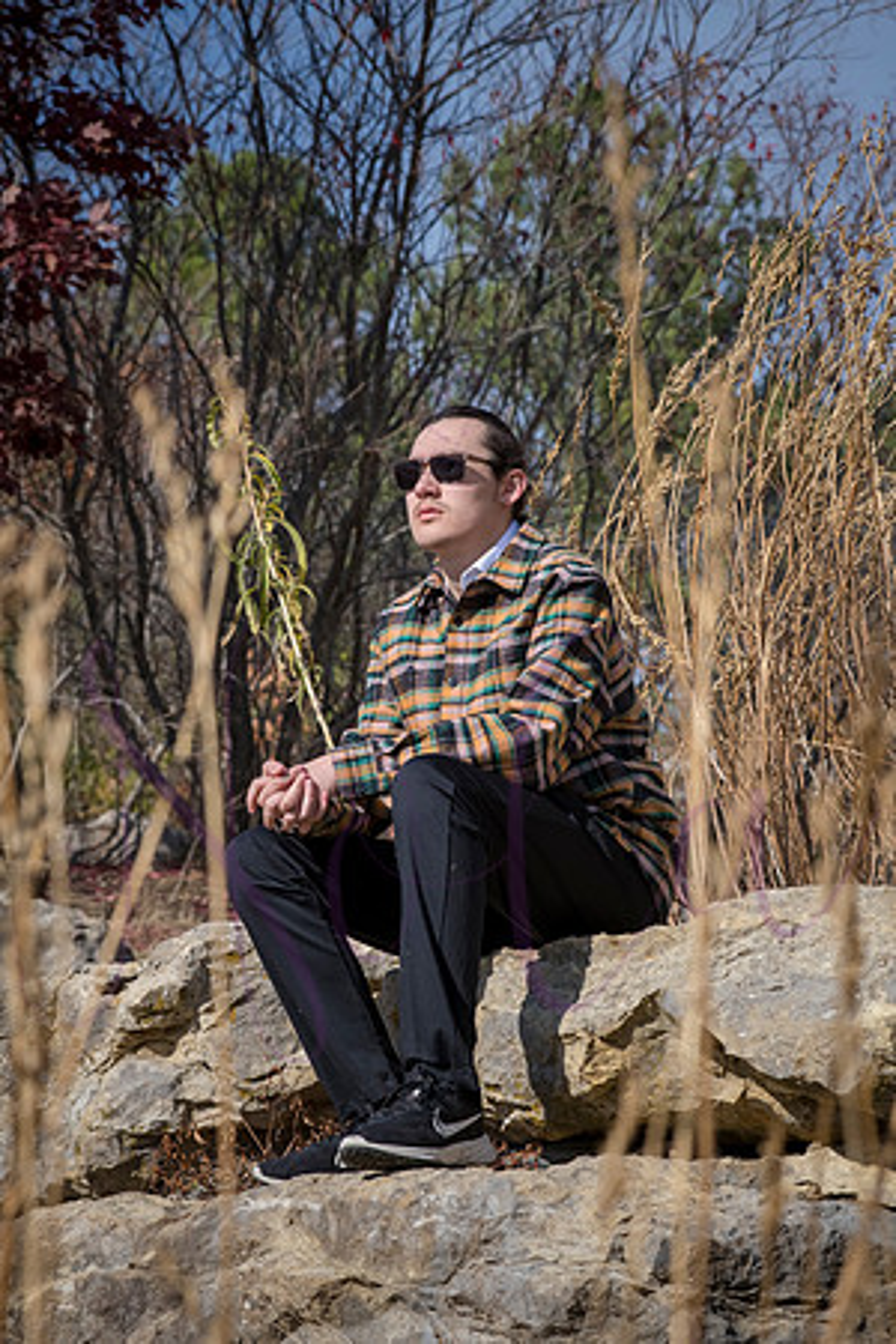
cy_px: 672
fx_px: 4480
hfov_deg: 11.4
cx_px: 448
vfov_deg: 17.1
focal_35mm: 120
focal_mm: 120
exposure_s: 1/800
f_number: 10
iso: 400
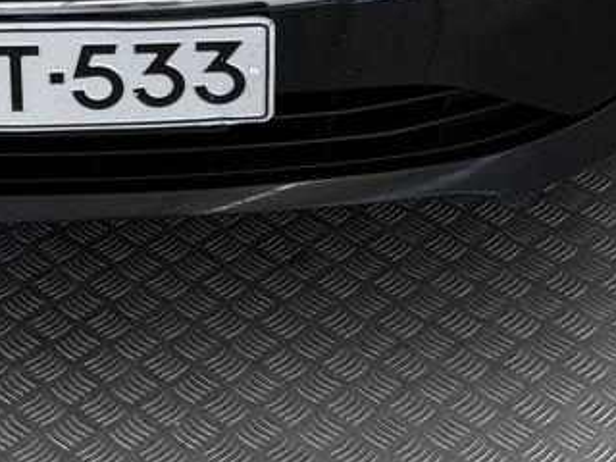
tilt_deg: -15.0
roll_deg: +0.7
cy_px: -512
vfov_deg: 11.3
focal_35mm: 117
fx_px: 2082
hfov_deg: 16.8
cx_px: 177
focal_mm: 5.96
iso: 40
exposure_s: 1/121
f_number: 1.6
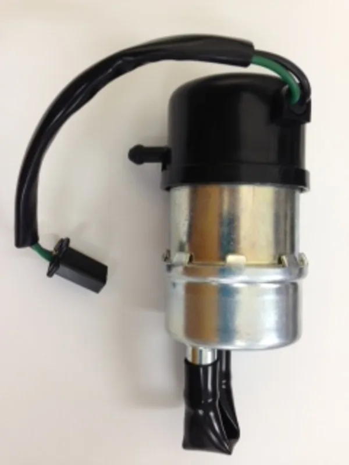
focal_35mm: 33
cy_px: 232
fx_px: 444
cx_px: 174
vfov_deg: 55.4
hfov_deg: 42.9
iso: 50
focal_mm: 4.12
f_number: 2.4
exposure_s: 1/30
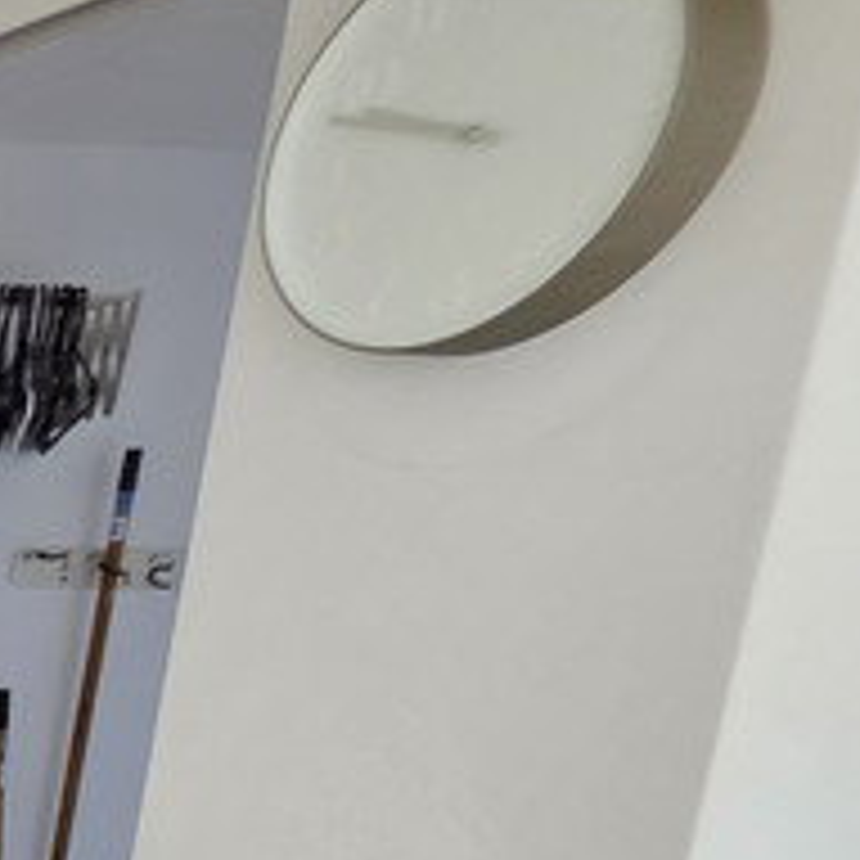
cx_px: -1535
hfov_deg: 12.6
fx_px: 1827
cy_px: 1045
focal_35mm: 65
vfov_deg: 24.0
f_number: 1.9
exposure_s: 1/120
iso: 200
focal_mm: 2.2
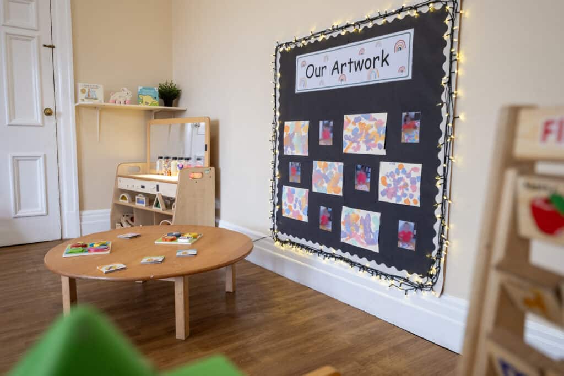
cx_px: 282
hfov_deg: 69.4
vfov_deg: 49.6
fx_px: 407
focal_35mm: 26
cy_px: 188
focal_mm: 17.4
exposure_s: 1/60
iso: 500
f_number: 4
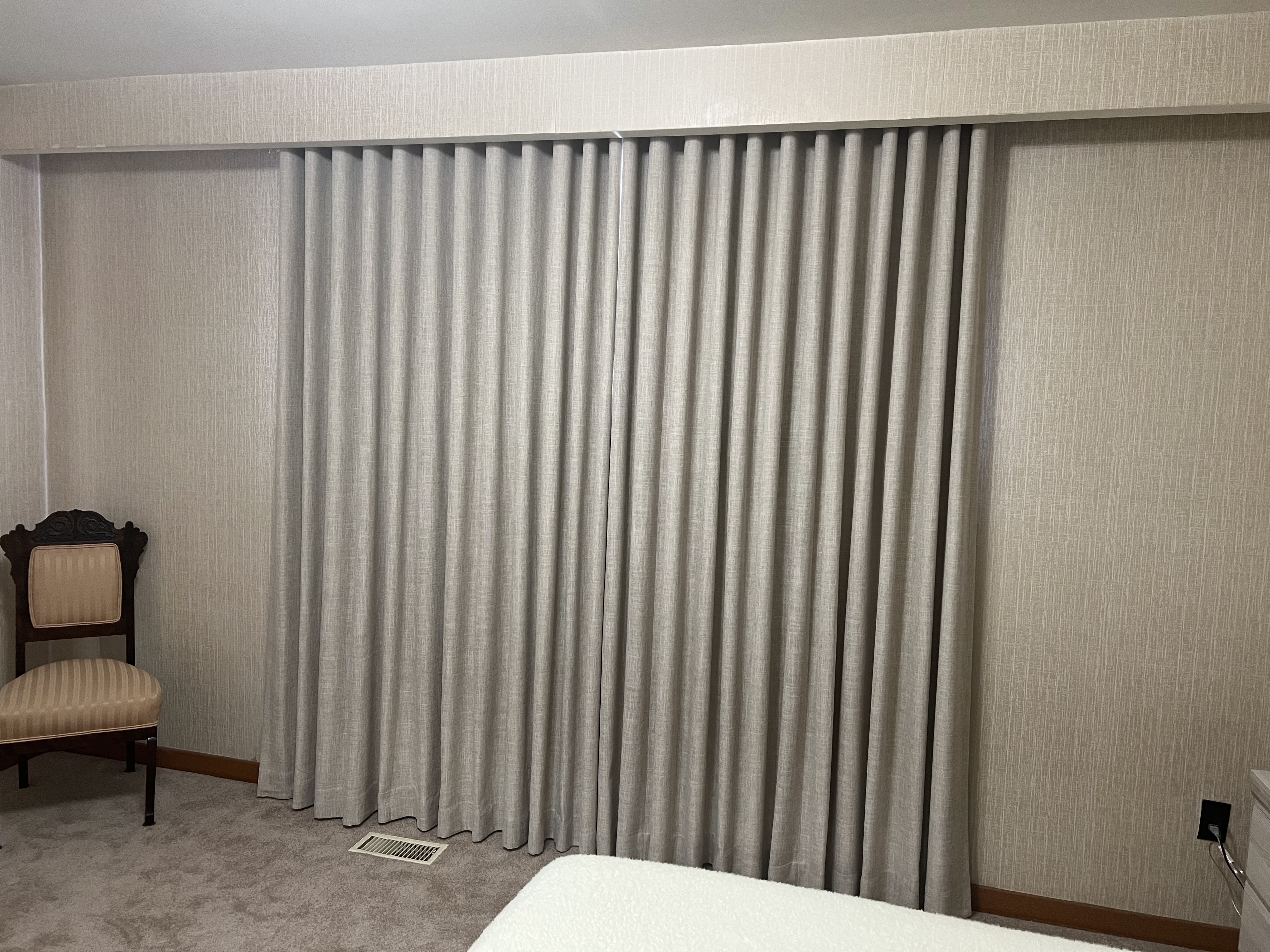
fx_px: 954
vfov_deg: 53.1
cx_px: 635
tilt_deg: -5.2
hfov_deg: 67.3
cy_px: 476
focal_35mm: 26
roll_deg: -2.5
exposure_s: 1/60
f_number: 1.5
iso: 250
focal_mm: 5.7
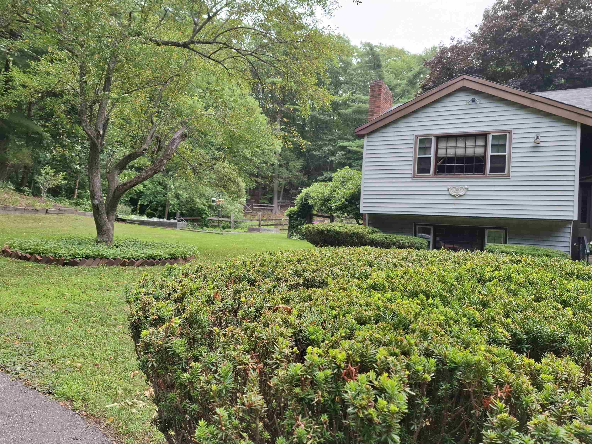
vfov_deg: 58.9
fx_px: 393
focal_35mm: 23
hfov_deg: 73.9
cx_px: 296
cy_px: 222
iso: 50
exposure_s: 1/335
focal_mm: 5.54
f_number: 1.8
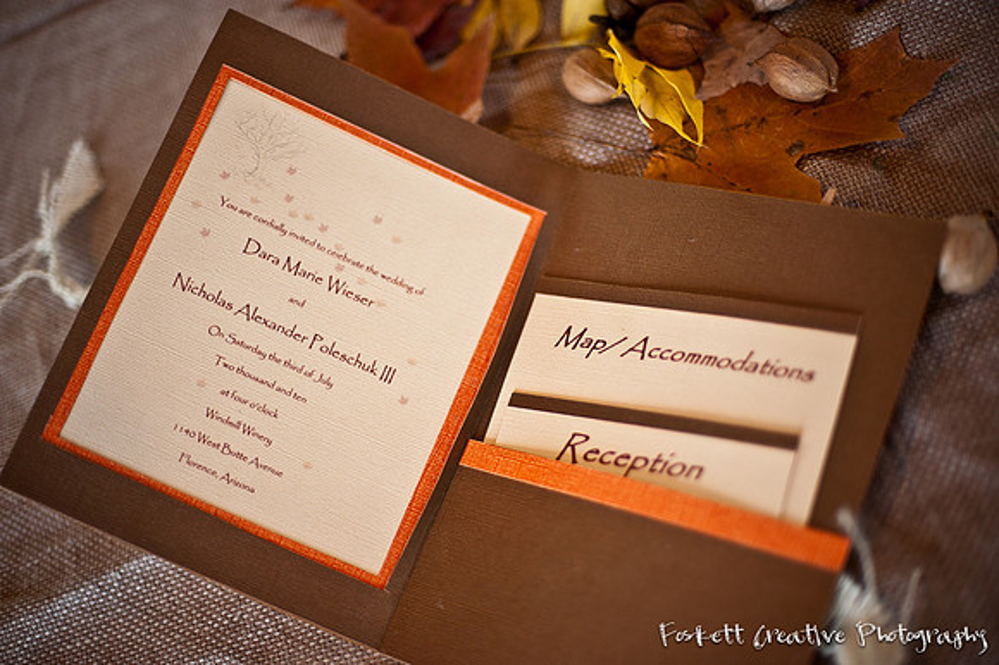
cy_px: 332
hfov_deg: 39.6
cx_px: 500
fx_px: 1387
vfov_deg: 27.0
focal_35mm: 50
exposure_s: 1/160
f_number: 1.4
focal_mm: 50
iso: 250
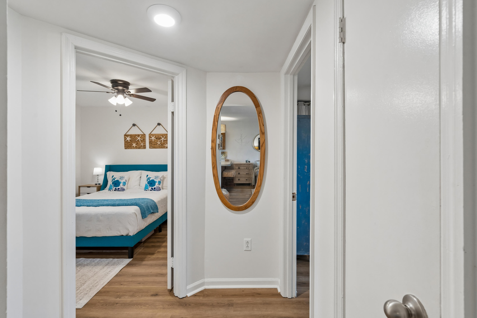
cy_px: 159
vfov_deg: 73.7
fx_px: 212
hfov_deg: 96.7
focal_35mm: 16
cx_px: 238
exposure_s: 1/8
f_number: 8
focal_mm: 16
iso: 400
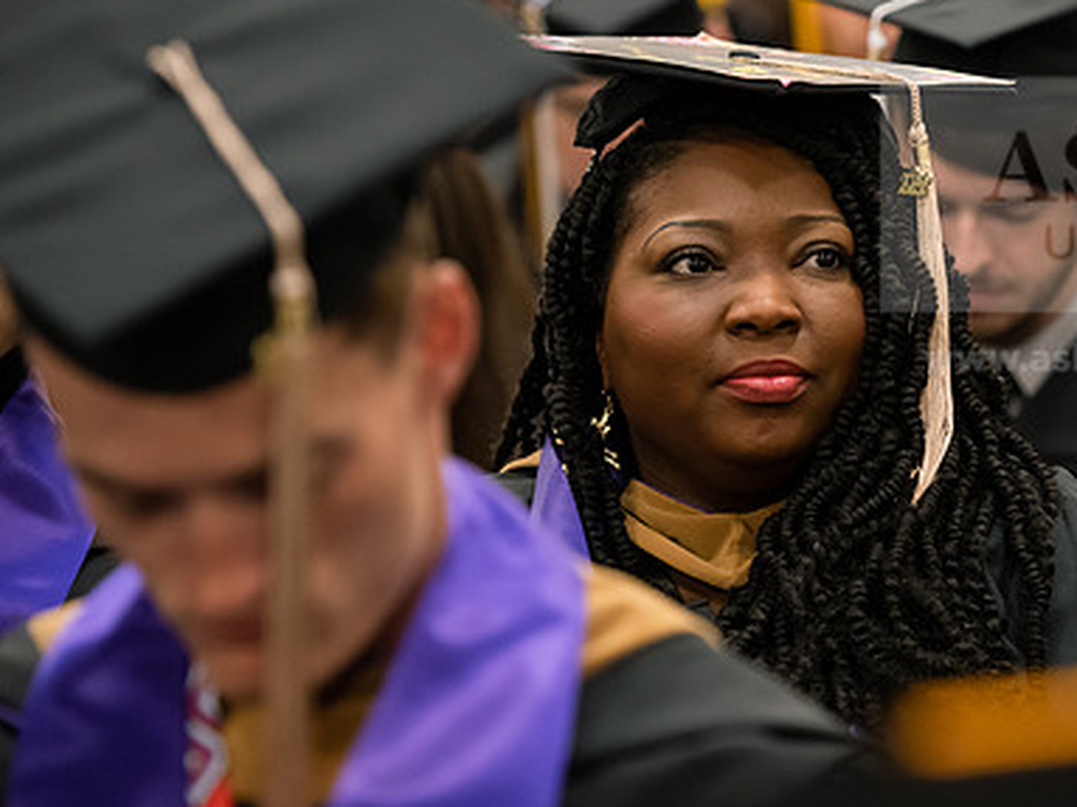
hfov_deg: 10.8
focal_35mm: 182
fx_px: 5661
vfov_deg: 8.2
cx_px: 796
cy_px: 418
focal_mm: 125
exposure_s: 1/200
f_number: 3.5
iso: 3200
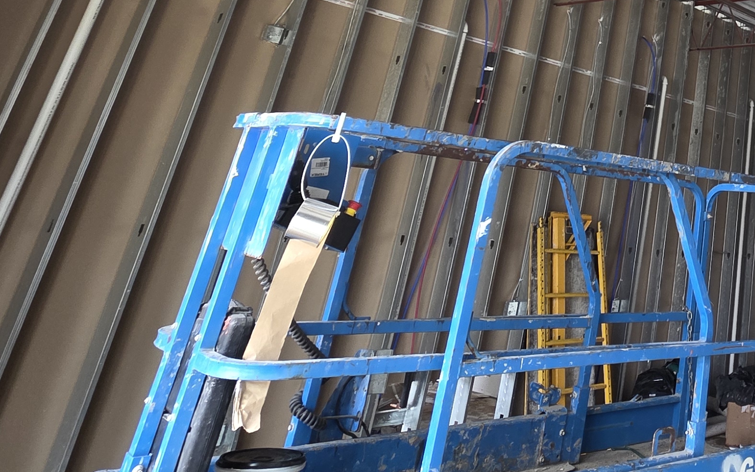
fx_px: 720
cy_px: -104
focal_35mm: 35
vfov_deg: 30.4
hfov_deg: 46.2
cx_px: 759
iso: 160
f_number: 1.9
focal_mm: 2.2
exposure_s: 1/120
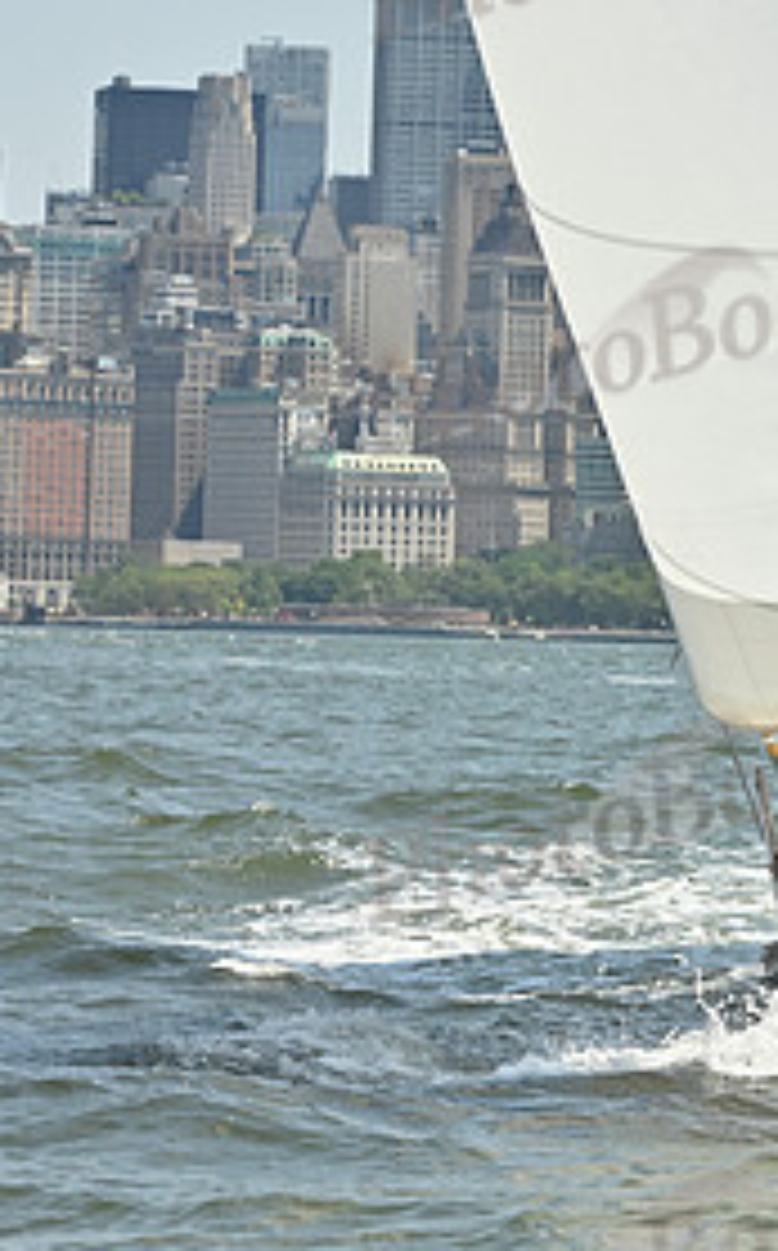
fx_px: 7249
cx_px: 1232
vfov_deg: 9.9
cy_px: 511
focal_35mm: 213
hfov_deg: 6.1
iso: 320
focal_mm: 100
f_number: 9
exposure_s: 1/1250
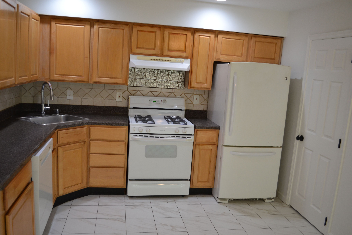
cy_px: 118
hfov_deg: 61.9
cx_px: 176
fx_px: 293
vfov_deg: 43.6
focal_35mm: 30
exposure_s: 1/60
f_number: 4
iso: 400
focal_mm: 20
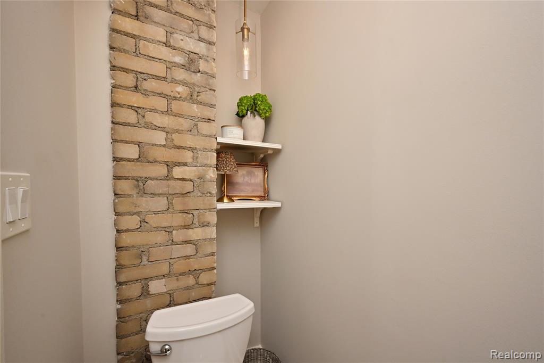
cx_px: 272
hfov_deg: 104.3
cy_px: 182
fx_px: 211
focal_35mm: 14
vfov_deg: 81.2
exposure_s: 1/60
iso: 1000
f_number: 10
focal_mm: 14
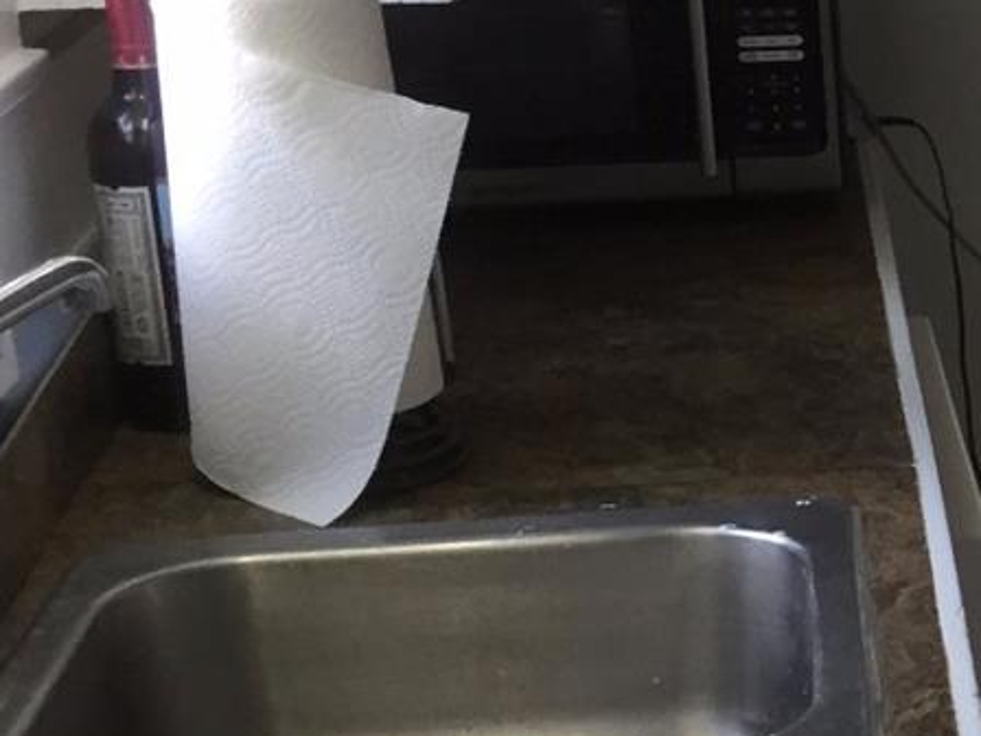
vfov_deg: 15.2
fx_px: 2749
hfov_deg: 17.6
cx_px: 1590
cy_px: 524
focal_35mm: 97
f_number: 2.2
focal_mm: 4.15
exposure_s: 1/30
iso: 50
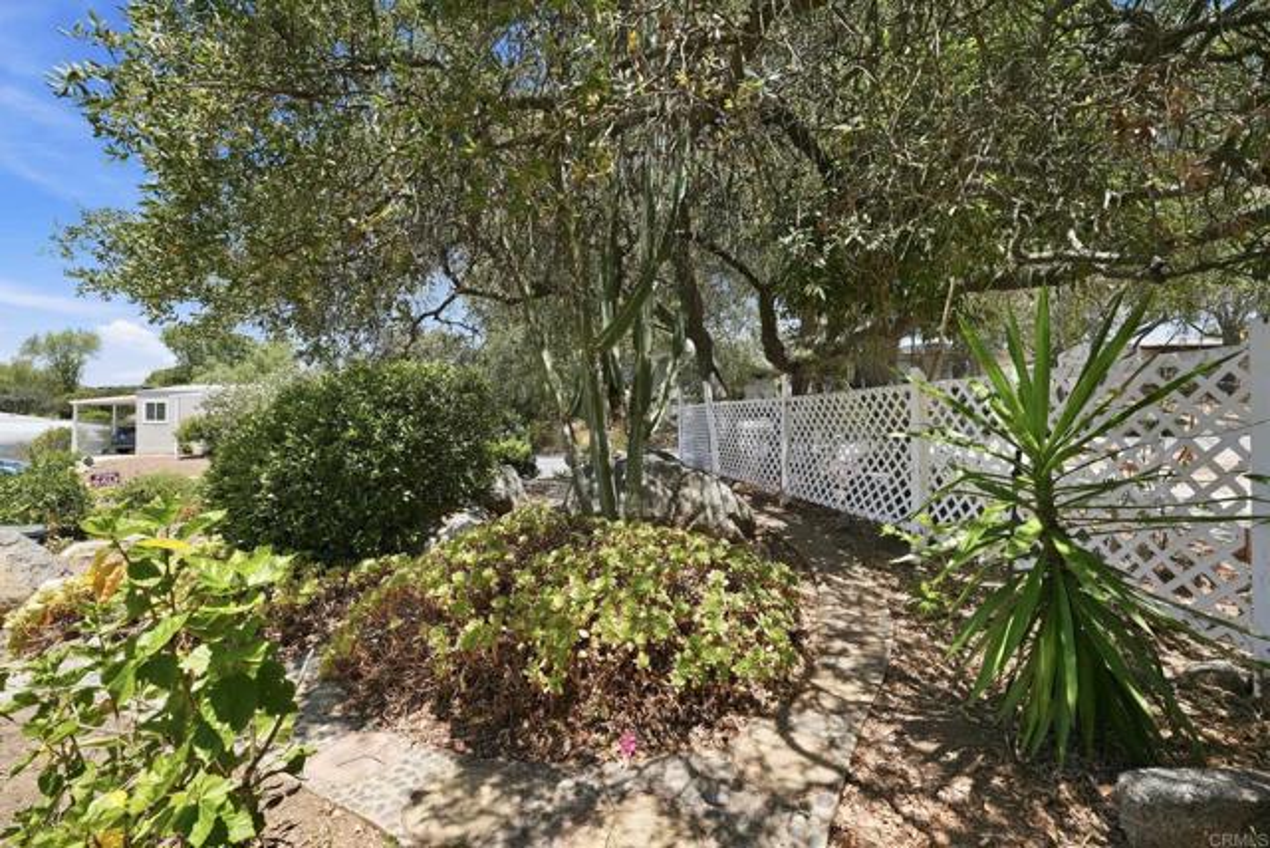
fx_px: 494
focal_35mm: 14
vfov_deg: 81.2
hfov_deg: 104.2
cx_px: 635
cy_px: 424
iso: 125
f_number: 8
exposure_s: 1/125
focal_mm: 14
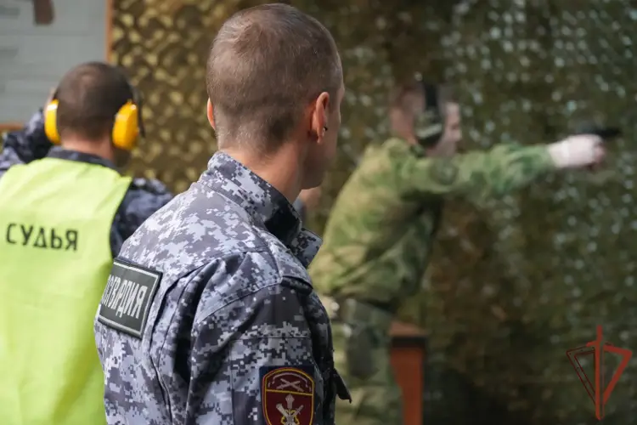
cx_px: 318
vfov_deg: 14.0
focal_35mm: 98
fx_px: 1725
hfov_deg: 20.9
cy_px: 212
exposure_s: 1/125
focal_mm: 65
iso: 6400
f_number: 4
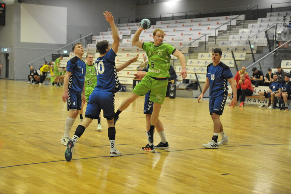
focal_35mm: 70
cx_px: 146
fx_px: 565
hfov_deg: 28.9
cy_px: 97
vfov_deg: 19.4
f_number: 3.2
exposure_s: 1/400
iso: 6400
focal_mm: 70
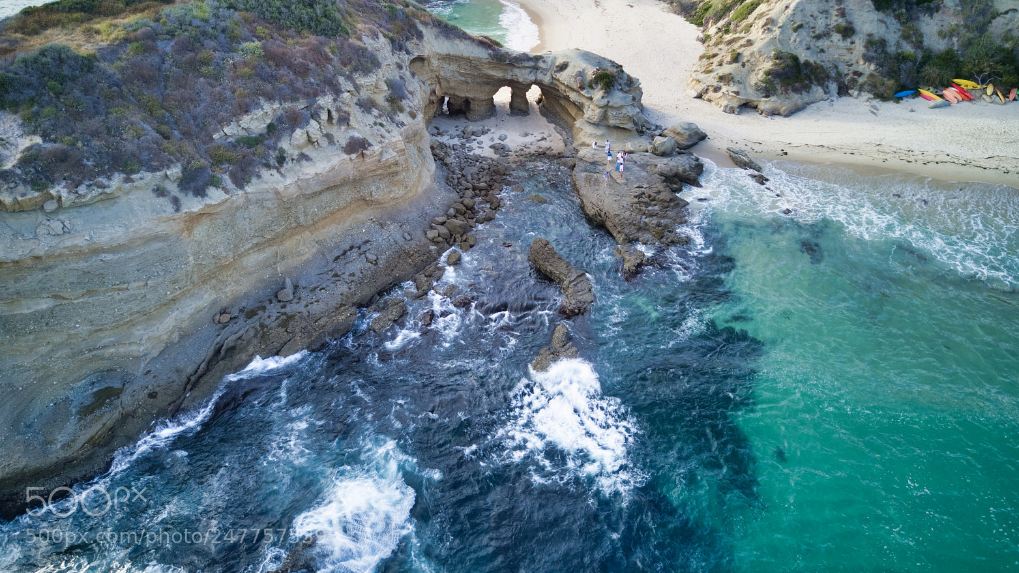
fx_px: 784
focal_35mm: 29
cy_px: 196
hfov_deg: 66.1
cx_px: 507
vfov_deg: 39.7
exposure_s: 1/115
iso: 100
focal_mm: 4.7
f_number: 2.2
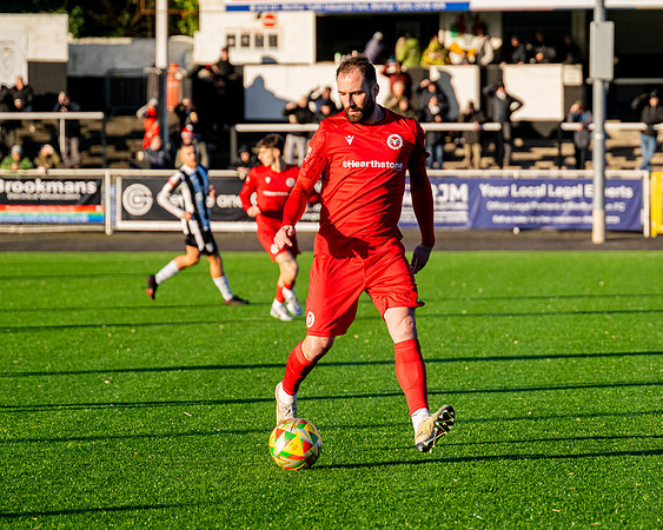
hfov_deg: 9.1
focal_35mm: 211
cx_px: 464
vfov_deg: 7.3
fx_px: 4139
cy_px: 322
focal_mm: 130
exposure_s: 1/1600
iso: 400
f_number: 4
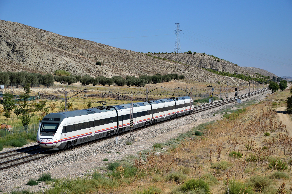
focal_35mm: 93
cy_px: 97
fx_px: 754
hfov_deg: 21.9
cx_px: 146
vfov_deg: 14.7
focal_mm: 62
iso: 100
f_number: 6.3
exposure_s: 1/640
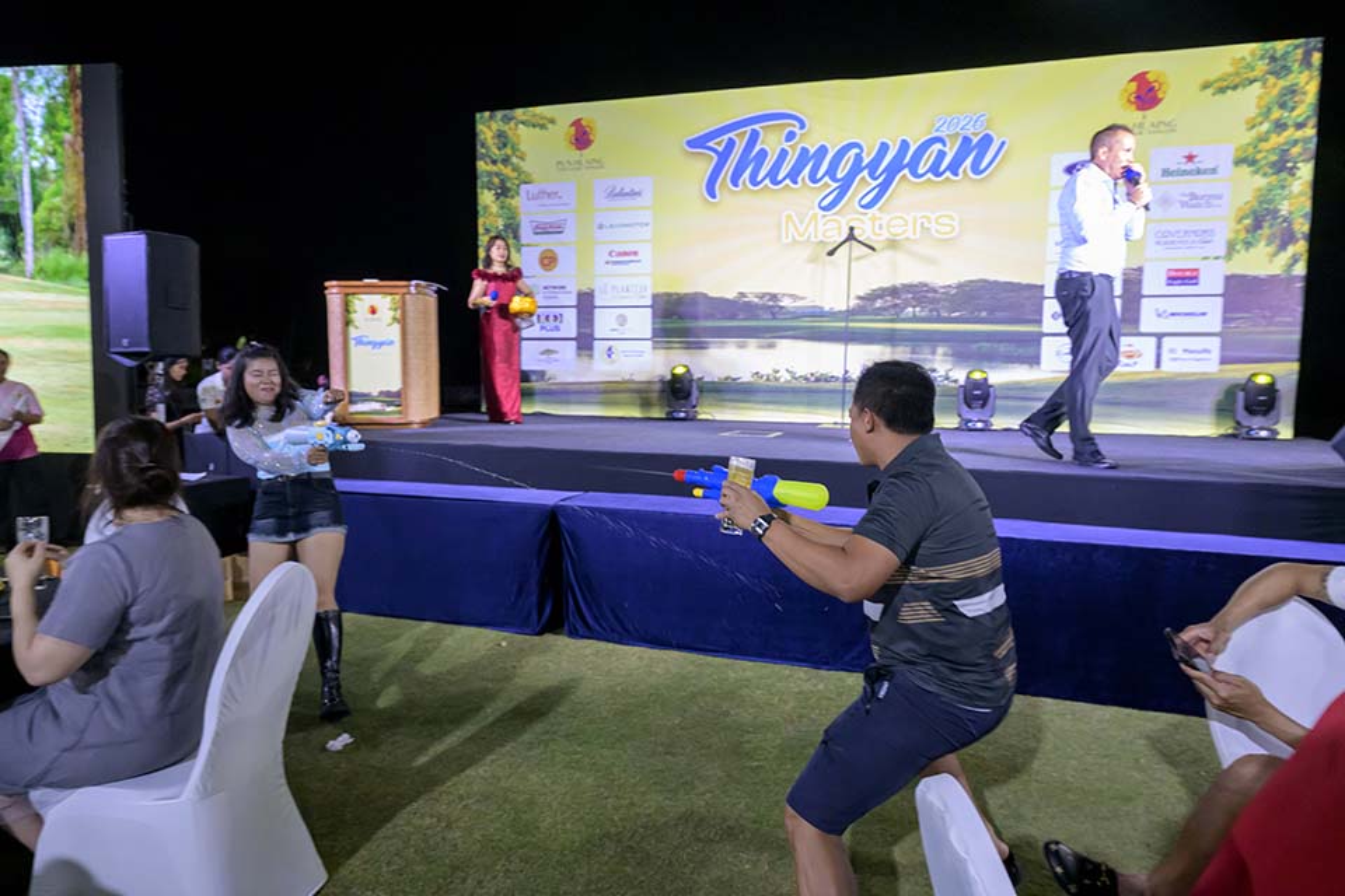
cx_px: 672
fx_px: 897
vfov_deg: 53.1
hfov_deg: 73.7
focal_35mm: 24
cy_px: 448
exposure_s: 1/200
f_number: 5.6
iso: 6400
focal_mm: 24
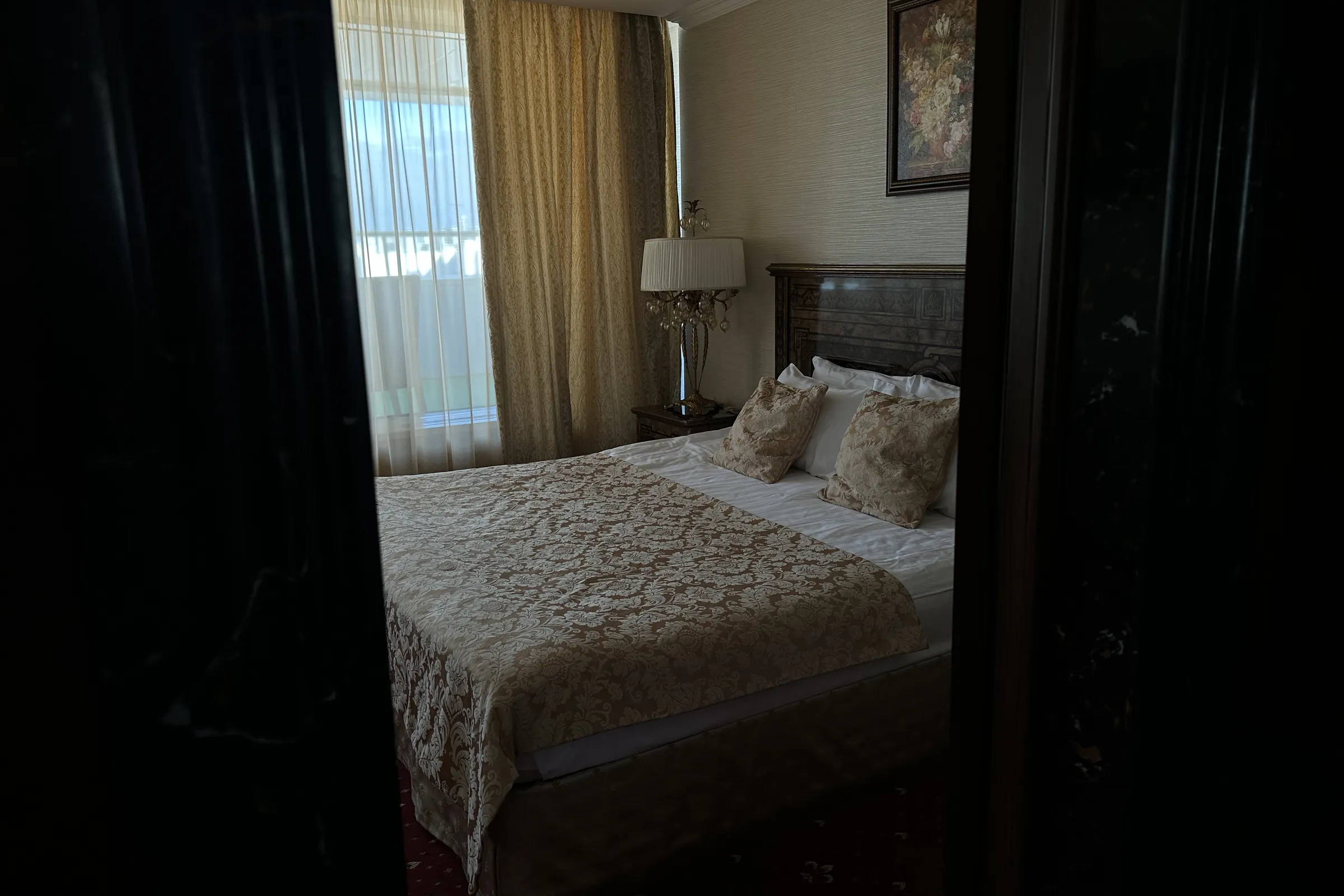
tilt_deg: -11.0
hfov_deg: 71.5
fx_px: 933
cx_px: 673
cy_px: 428
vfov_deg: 51.3
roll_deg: +1.4
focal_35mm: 25
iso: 125
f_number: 1.78
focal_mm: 6.86
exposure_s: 1/121
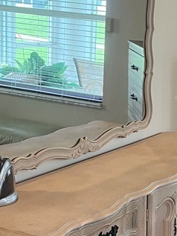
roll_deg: -0.4
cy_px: 159
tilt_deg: -11.9
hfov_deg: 16.7
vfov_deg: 23.2
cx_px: 224
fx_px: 572
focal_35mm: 84
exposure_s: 1/60
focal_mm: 5.1
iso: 80
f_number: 1.6
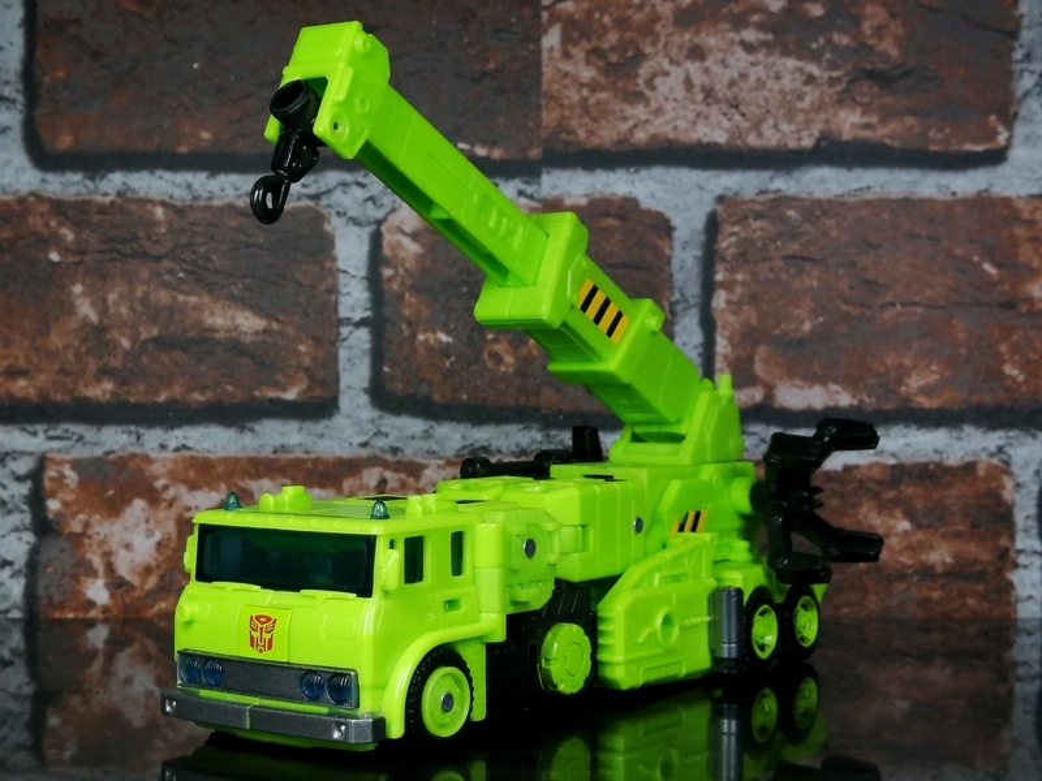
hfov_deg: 32.2
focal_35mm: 60
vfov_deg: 24.4
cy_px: 390
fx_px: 1806
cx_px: 521
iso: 50
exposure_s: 1/105
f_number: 1.8
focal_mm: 3.62
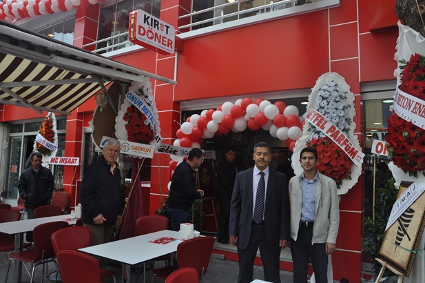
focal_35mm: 28
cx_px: 220
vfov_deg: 46.3
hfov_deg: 65.5
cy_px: 138
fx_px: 330
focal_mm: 18
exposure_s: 1/200
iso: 200
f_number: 7.1
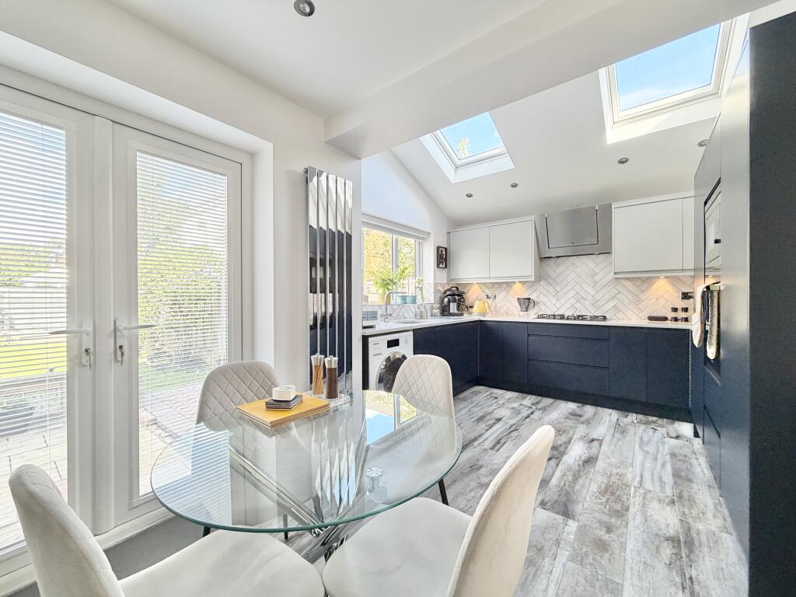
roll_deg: +0.9
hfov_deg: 102.1
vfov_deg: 85.7
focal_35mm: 14
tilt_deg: -1.4
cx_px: 398
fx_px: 322
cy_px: 298
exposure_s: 1/121
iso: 250
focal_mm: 2.22
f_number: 2.2
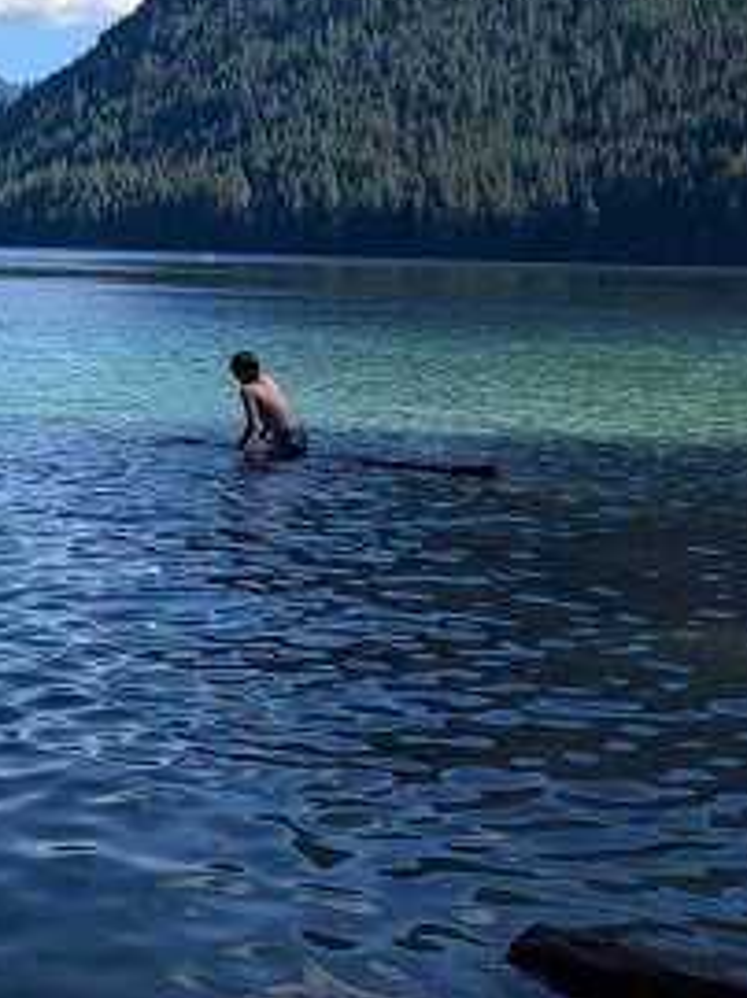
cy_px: 18
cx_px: -128
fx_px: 1873
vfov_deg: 28.2
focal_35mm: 65
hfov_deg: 21.1
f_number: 1.7
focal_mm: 4.4
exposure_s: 1/2597
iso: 65
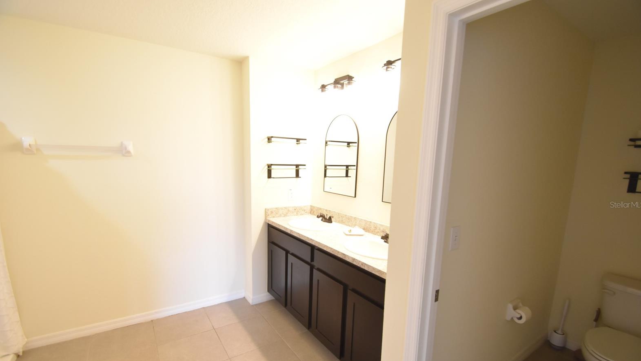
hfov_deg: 99.4
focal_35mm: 16
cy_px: 205
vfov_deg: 66.8
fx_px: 272
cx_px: 320
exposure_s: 1/60
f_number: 3.5
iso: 1100
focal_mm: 10
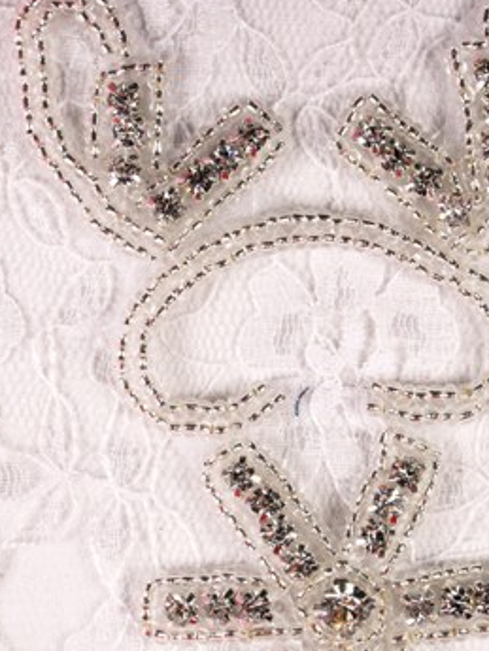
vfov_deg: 23.2
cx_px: 328
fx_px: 1581
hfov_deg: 17.5
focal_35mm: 84
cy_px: 383
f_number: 5.5
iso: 80
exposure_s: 1/250
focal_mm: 10.4
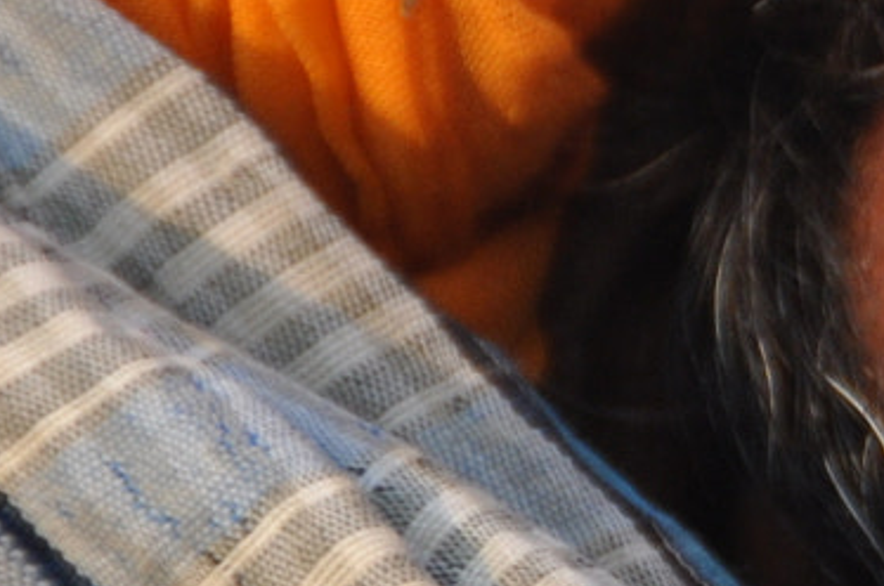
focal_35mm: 1398
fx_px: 34270
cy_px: 262
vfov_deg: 1.0
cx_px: 2125
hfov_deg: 1.5
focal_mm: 170
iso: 450
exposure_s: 1/250
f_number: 5.6
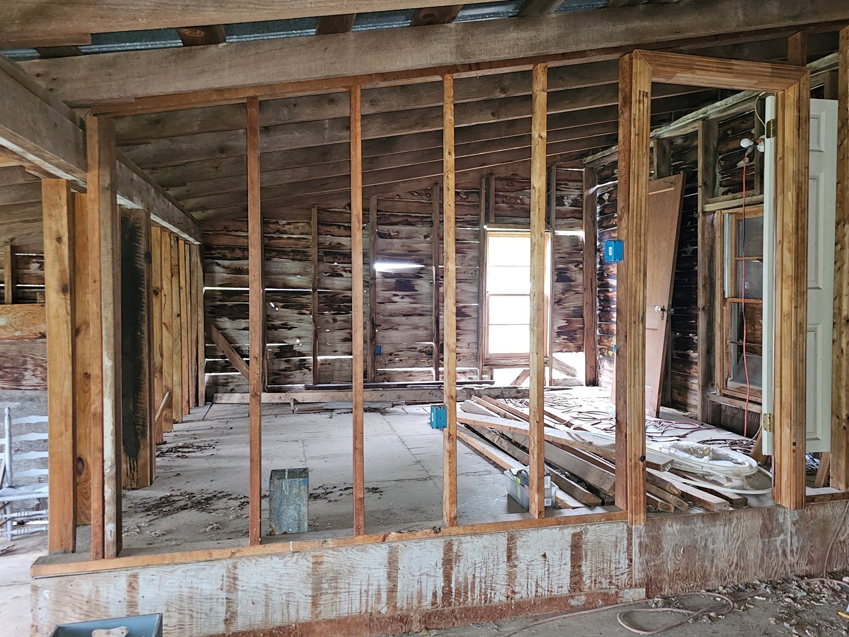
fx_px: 638
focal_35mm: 26
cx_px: 450
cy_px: 305
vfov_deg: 53.0
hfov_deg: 67.2
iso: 250
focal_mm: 6.3
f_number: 1.7
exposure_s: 1/9.99
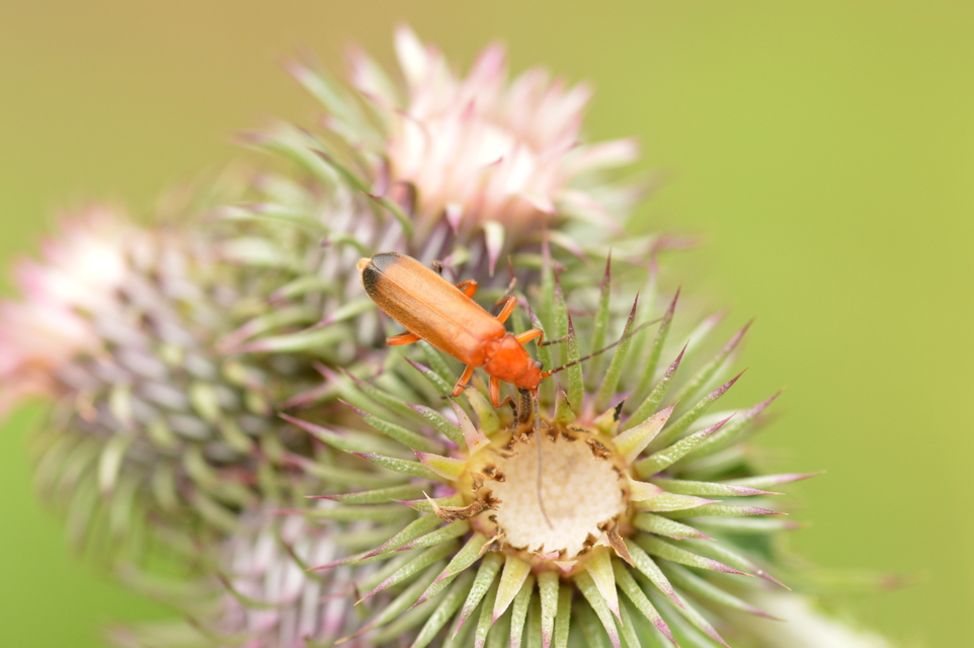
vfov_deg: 9.1
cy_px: 324
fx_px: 4055
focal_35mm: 150
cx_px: 487
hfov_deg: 13.7
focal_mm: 100
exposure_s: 1/250
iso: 800
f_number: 11
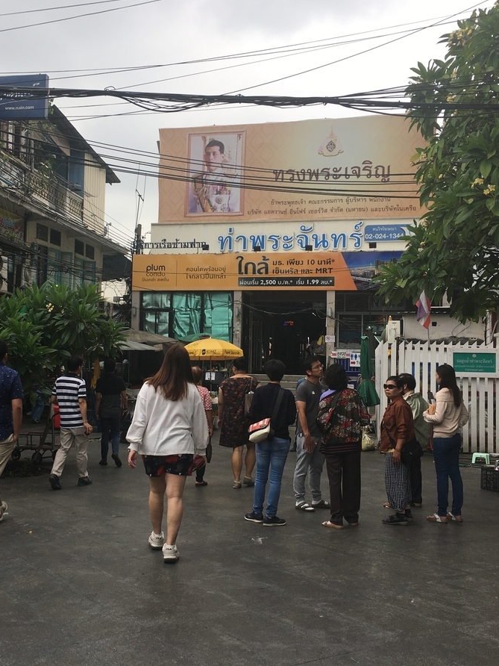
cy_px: 332
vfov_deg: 47.9
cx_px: 189
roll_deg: +0.1
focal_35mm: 39
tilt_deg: +4.0
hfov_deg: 36.6
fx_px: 750
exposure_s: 1/674
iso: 25
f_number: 2.2
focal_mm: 4.15
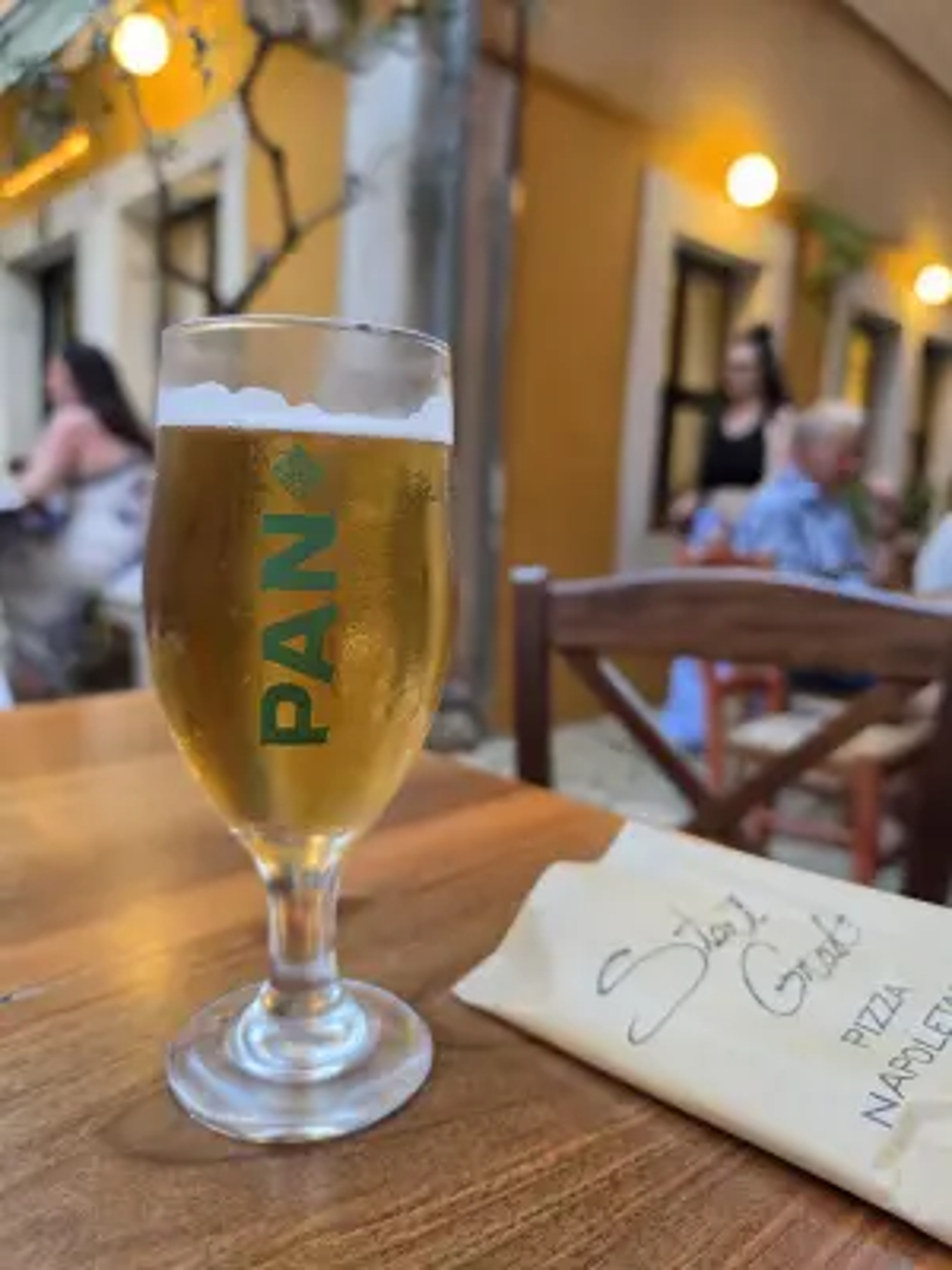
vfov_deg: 73.9
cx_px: 476
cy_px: 635
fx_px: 843
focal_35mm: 23
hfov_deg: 58.9
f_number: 1.4
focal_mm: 6.5
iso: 160
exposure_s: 1/100
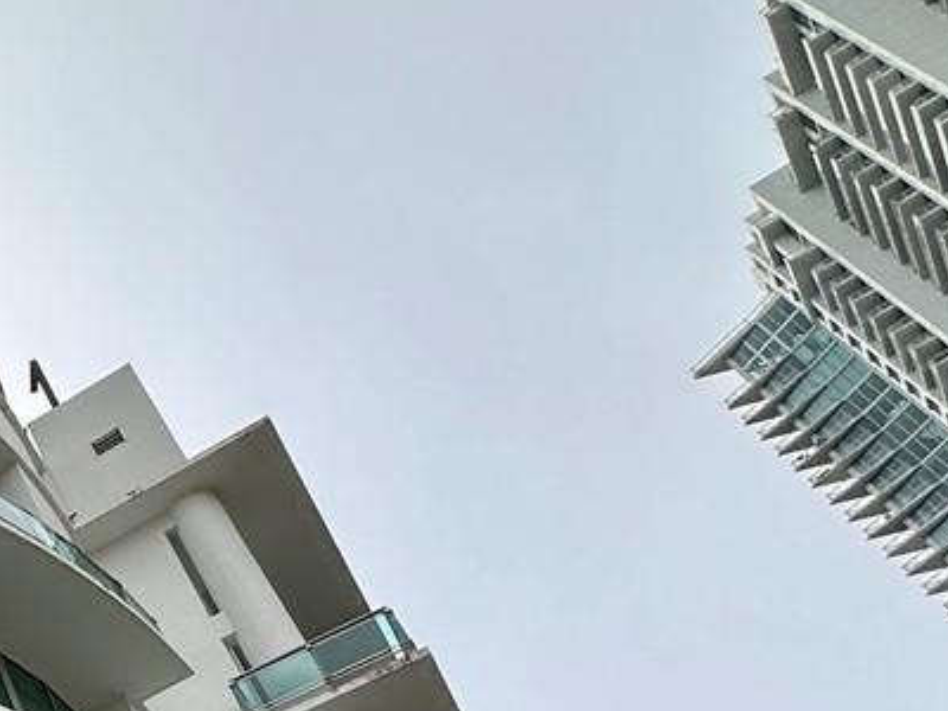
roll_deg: +0.2
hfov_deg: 24.3
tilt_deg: +41.7
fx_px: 1534
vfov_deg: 24.3
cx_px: -574
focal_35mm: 56
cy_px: 794
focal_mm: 2.22
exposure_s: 1/2053
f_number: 2.2
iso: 50
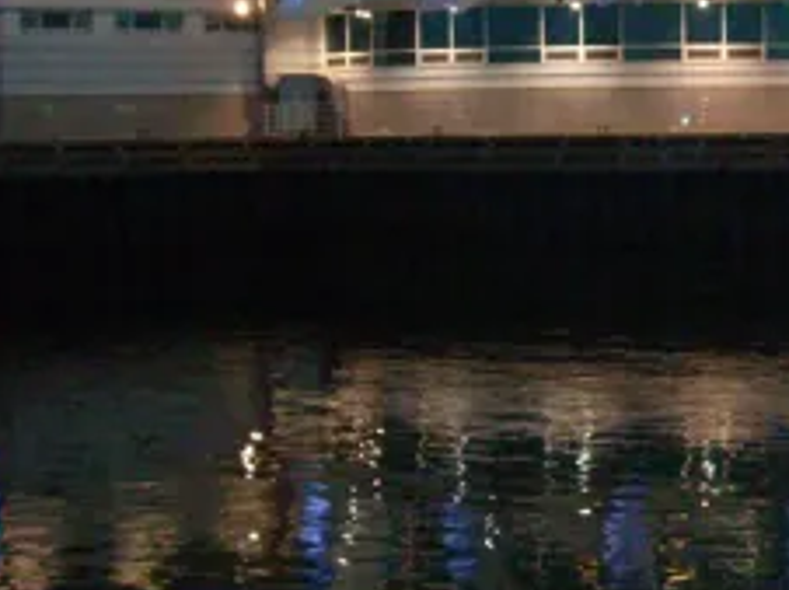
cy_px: 161
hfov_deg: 22.7
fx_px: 1913
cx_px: 709
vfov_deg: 17.5
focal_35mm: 84
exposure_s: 1/60
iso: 800
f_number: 2.8
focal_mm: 6.2
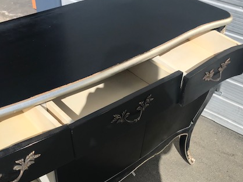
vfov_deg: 33.3
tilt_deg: -41.4
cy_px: 122
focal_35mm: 43
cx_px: 111
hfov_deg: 43.8
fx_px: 302
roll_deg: +1.7
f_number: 1.8
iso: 20
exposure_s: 1/2591
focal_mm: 3.99
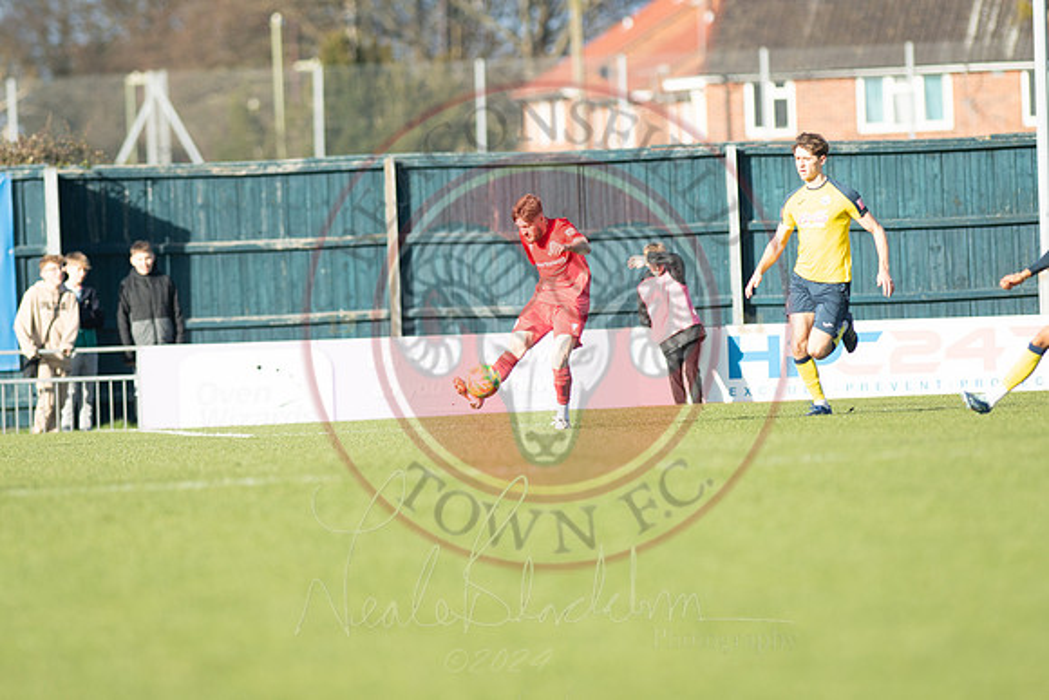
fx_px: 13115
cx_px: 524
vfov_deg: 3.1
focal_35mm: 450
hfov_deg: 4.6
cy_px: 350
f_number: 4.5
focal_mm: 300
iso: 250
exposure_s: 1/2000
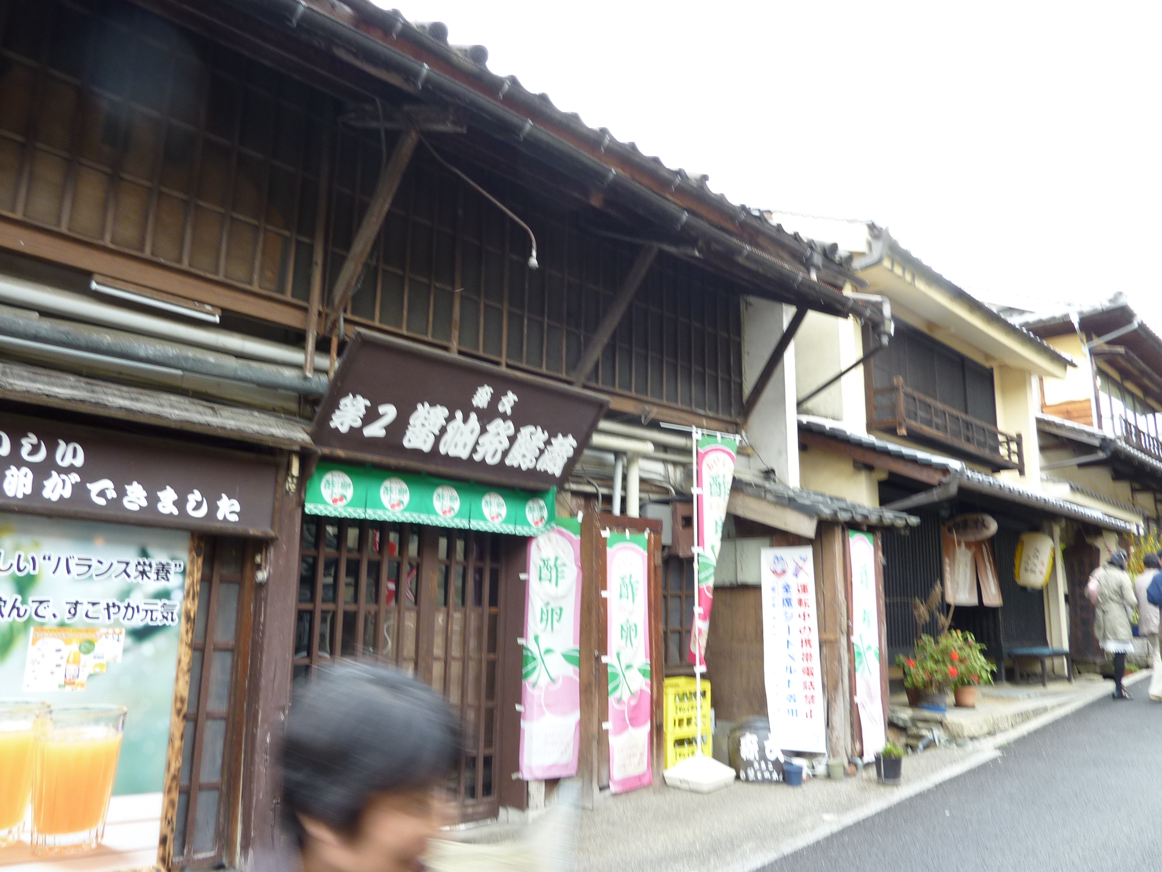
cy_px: 436
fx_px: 839
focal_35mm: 25
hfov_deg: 69.4
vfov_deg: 54.9
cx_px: 581
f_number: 3.3
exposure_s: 1/30
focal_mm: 4.1
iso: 100
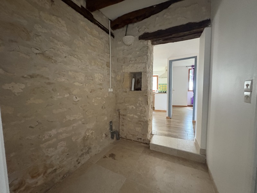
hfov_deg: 102.1
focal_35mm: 14
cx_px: 128
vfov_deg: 85.7
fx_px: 104
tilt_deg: -3.4
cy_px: 96
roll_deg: +0.1
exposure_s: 1/60
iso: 800
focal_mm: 2.22
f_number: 2.2
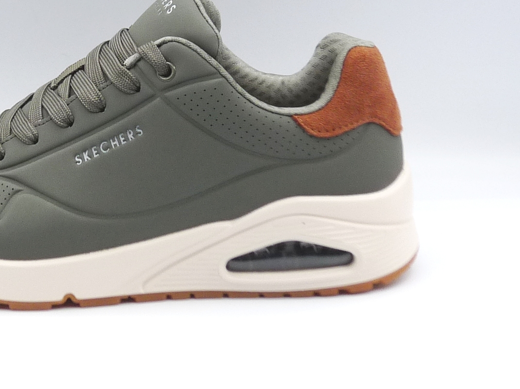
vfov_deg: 20.1
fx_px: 1096
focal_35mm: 73
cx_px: 136
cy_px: 139
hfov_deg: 26.4
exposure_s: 1/200
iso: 100
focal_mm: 4.8
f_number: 4
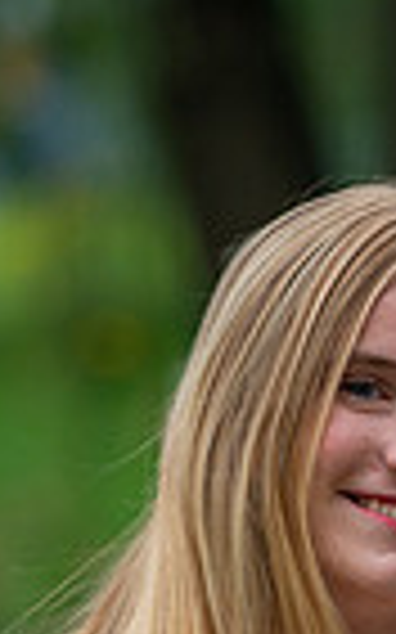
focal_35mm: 564
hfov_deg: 2.3
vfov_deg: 3.7
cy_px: 827
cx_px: 414
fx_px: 9749
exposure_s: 1/200
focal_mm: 174
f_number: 4
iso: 200
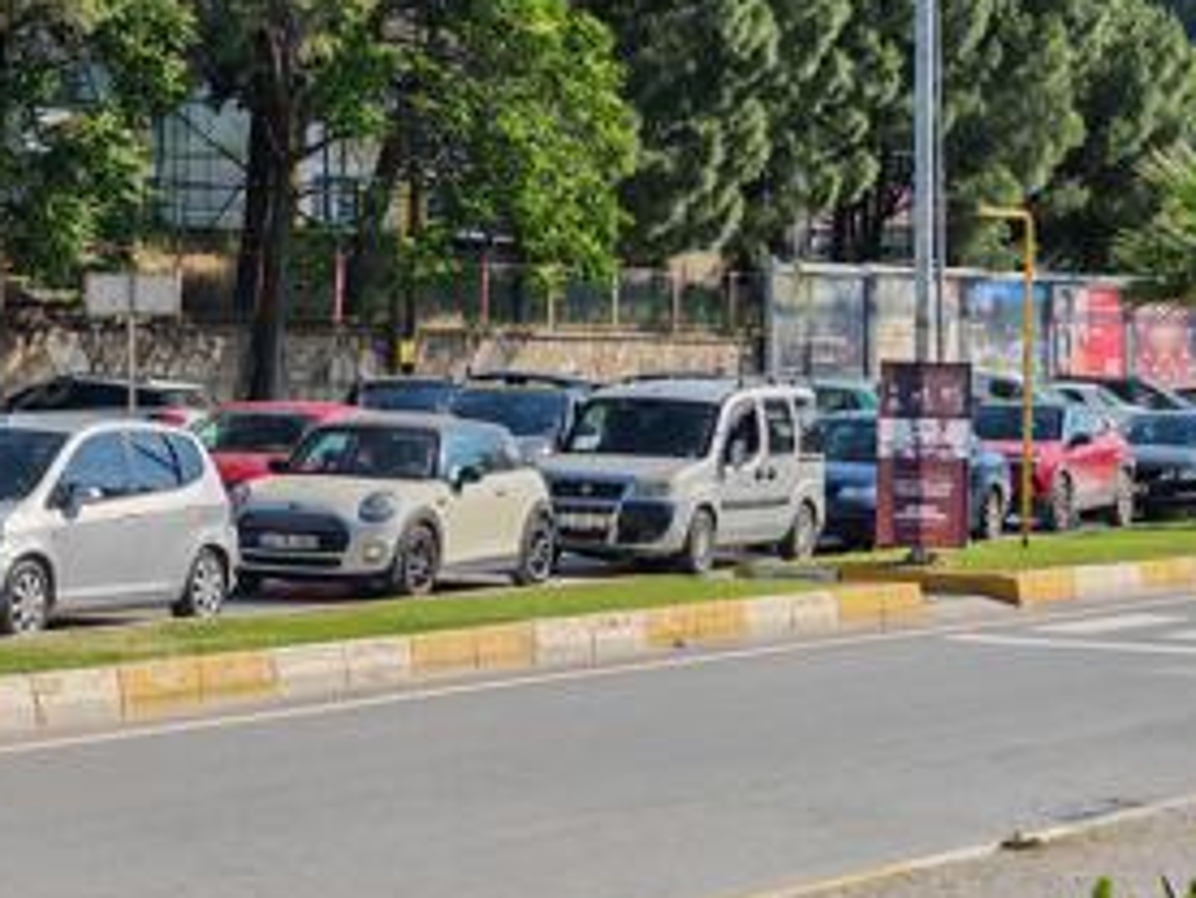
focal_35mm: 126
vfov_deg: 11.7
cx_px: 604
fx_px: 4355
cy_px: 250
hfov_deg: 15.6
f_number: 2.6
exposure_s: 1/400
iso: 50
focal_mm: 15.38
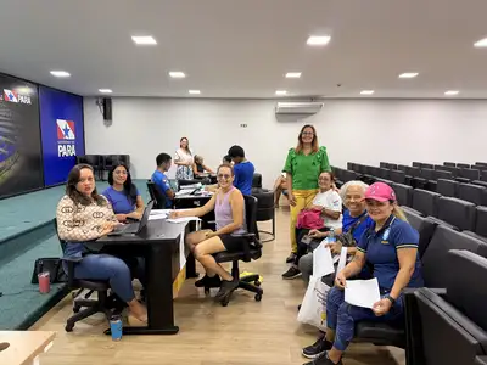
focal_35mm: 24
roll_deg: +0.0
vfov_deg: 56.8
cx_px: 244
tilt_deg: -7.3
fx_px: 338
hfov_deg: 71.6
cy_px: 182
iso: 250
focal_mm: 6.76
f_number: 1.78
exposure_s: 1/60
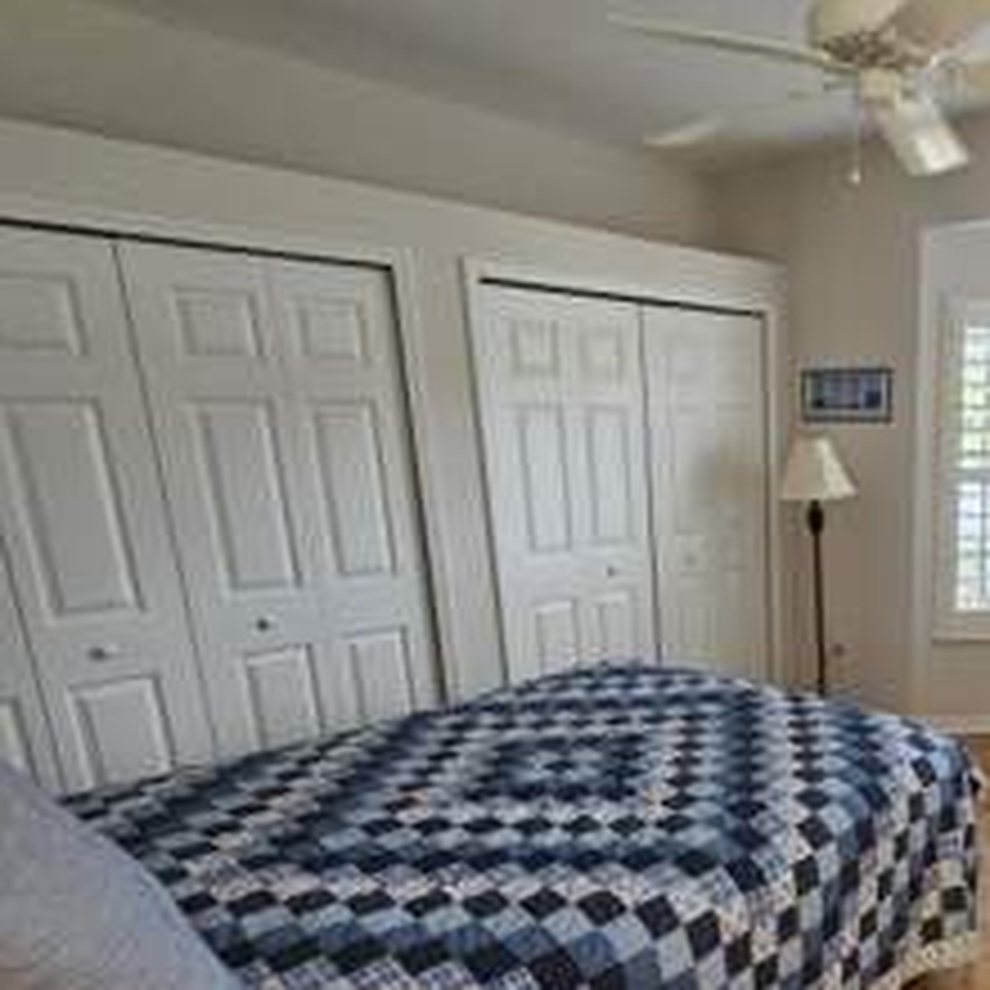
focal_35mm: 25
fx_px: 809
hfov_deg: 55.9
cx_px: 860
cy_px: 659
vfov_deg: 61.4
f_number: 2.2
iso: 400
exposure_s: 1/77.4
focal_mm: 2.2
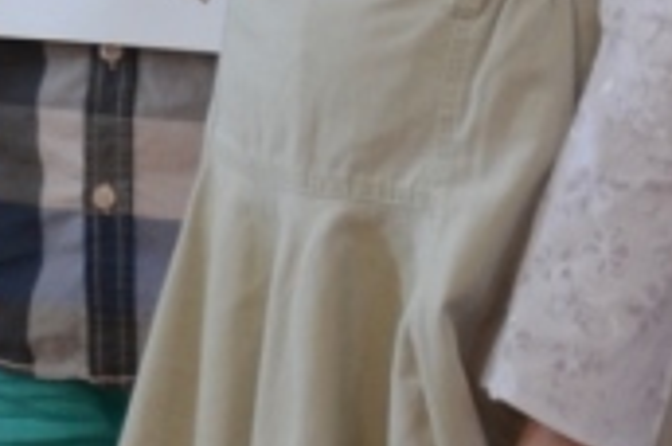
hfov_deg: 2.3
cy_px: -262
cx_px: -809
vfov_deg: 1.6
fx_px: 16340
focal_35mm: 877
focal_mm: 98
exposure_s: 1/60
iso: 720
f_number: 5.6
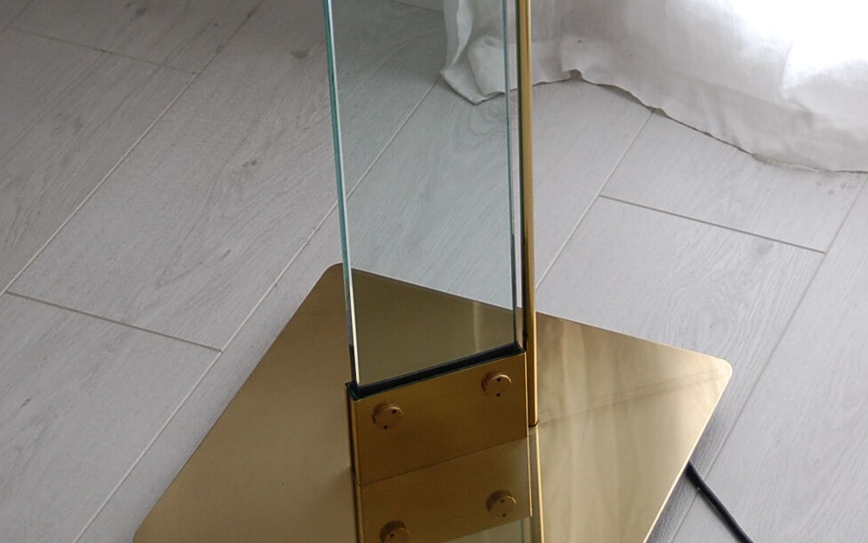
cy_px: 99
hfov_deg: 17.8
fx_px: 2768
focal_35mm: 117
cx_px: 430
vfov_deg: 11.2
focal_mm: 50
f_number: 4.8
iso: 560
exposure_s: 1/30
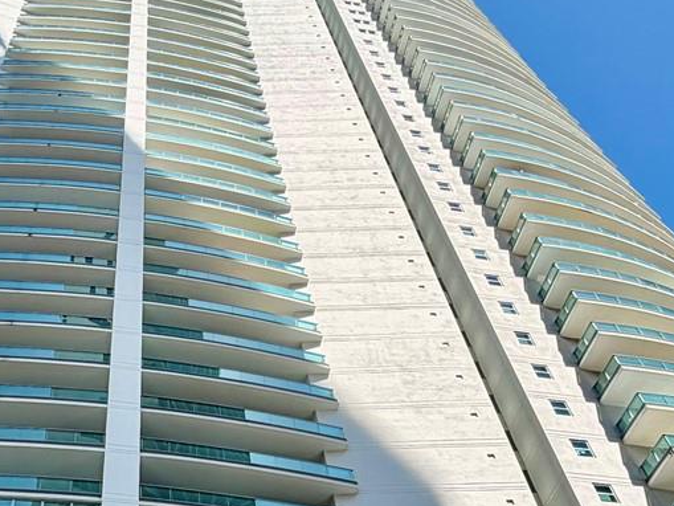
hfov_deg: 41.8
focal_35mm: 44
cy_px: 587
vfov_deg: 29.0
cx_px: 179
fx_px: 857
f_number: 2.2
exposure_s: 1/770
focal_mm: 2.22
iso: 25
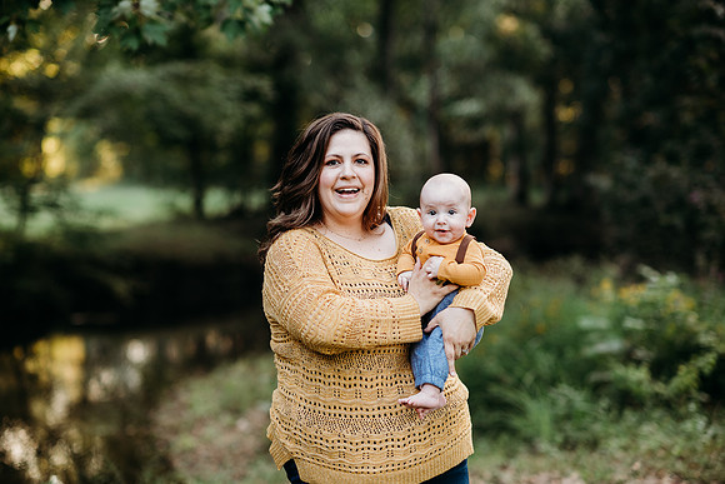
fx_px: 1712
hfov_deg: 23.9
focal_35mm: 85
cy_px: 242
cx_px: 362
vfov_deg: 16.1
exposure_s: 1/200
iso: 200
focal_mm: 85
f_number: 2.2
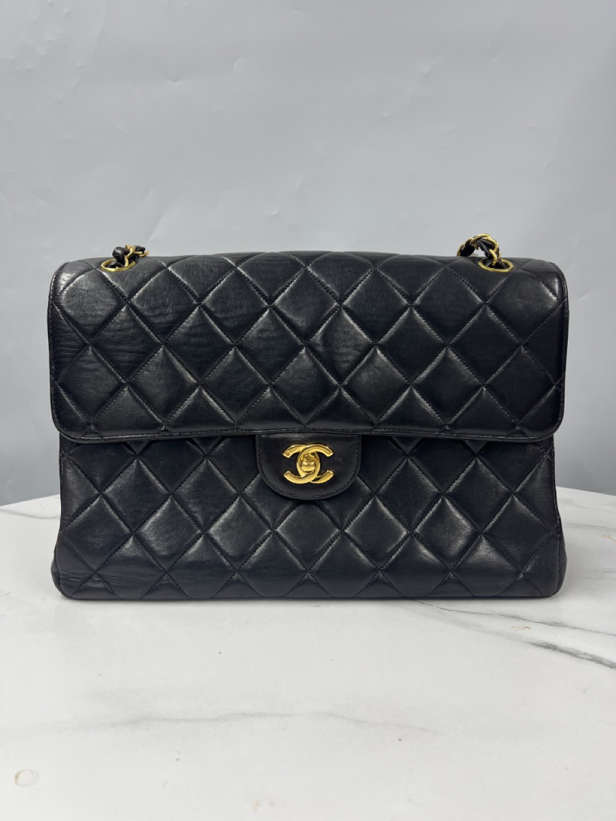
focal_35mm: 26
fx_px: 617
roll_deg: +0.6
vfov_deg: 67.3
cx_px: 308
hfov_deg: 53.1
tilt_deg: -8.9
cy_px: 410
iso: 64
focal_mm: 5.7
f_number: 1.5
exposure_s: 1/100
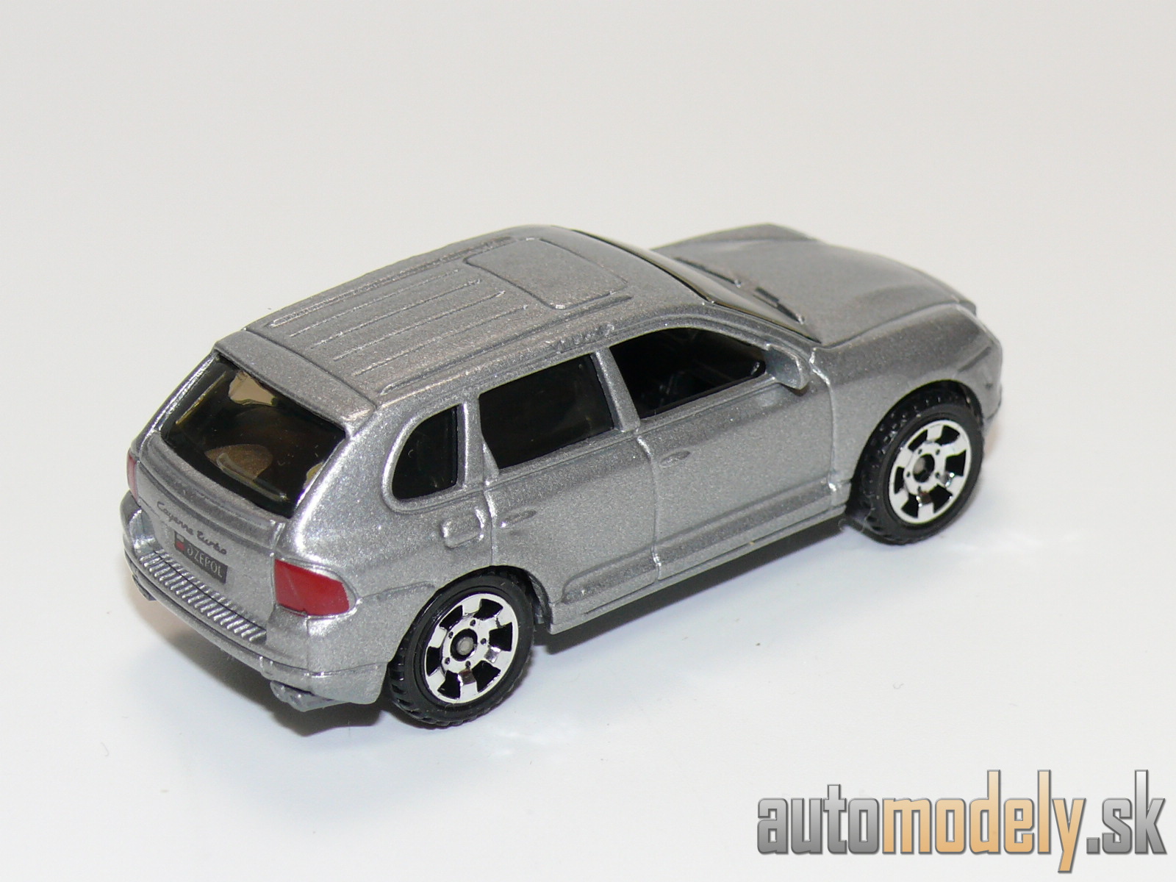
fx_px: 3567
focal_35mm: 105
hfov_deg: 18.7
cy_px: 441
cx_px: 588
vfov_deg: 14.1
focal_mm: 13.7
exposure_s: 1/30
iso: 100
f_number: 4
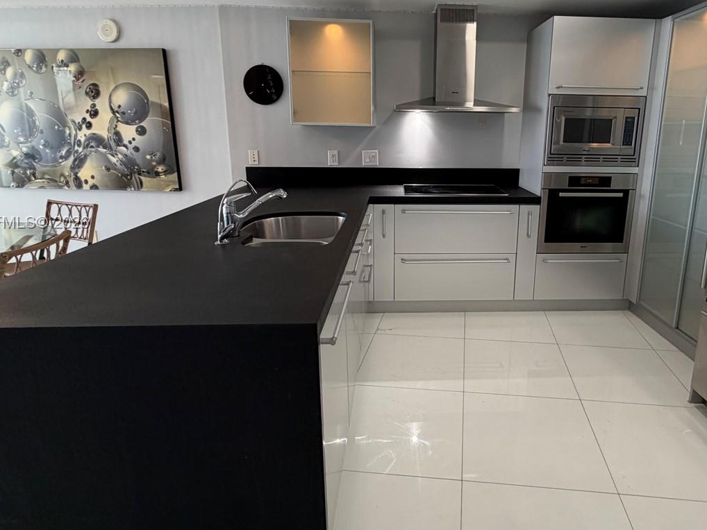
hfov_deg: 75.4
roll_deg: -0.8
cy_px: 223
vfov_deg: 60.8
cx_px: 429
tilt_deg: -12.0
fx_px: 449
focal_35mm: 22
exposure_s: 1/60
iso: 200
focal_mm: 2.22
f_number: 2.2
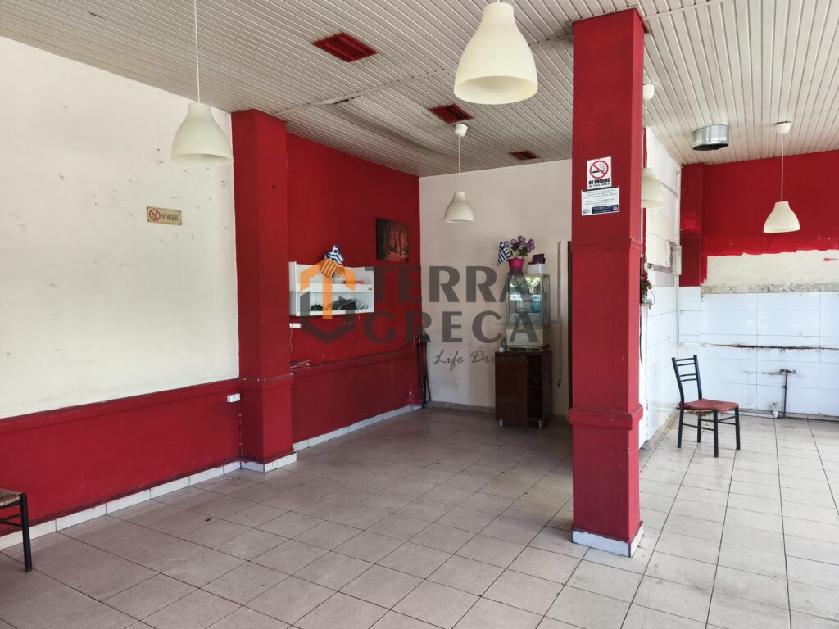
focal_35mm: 23
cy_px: 314
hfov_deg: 73.9
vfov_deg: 58.9
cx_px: 420
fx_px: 557
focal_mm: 5.35
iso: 250
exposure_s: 1/100
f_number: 1.7
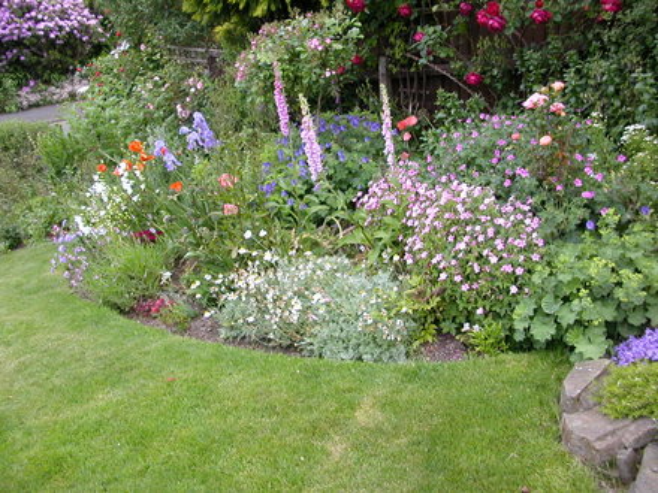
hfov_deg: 50.1
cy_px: 246
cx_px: 329
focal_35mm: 37
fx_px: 703
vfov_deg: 38.7
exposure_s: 1/97.4
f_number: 2.7
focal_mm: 5.6
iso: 100
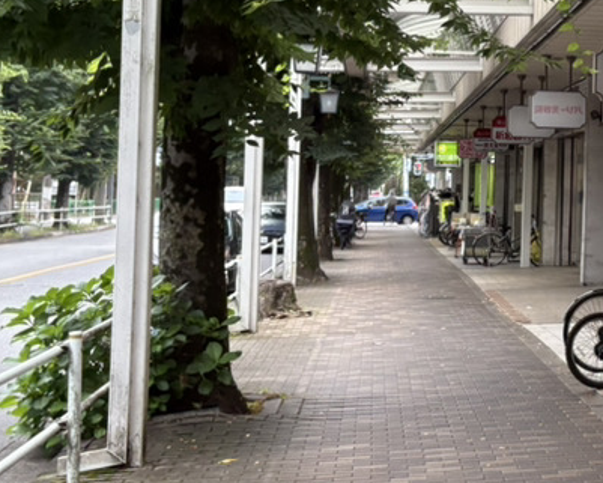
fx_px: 1357
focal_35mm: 76
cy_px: 137
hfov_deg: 22.8
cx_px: 749
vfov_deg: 20.1
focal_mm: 5.96
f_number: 1.6
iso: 100
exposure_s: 1/121
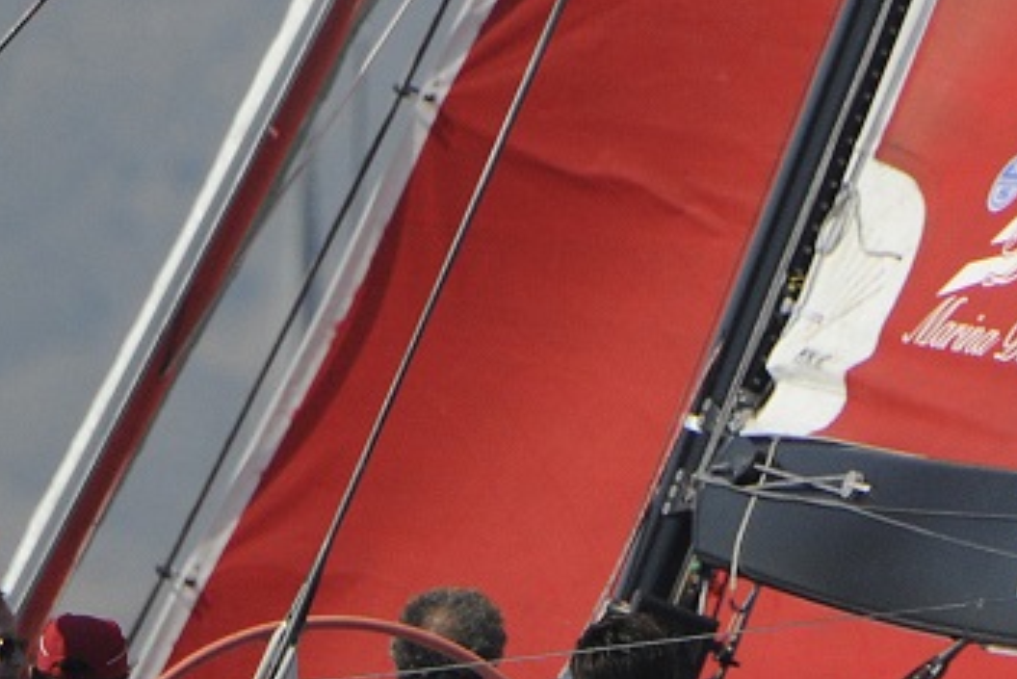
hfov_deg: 0.9
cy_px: 420
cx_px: 1817
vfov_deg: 0.6
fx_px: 64235
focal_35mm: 2273
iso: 400
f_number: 5.6
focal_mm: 400
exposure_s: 1/3200
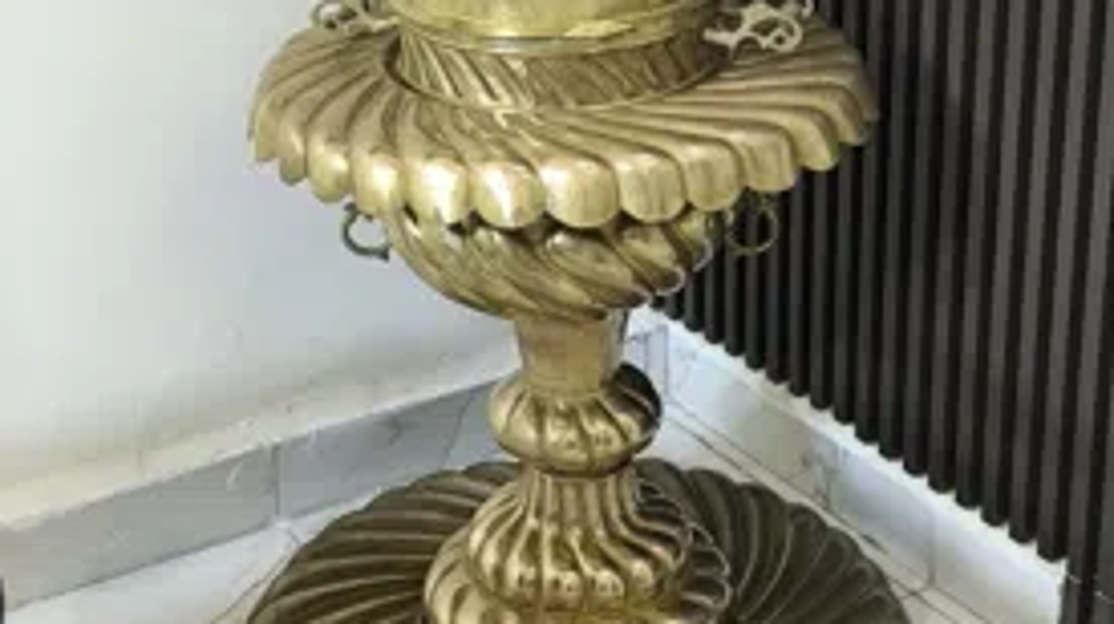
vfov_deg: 16.4
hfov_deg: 29.0
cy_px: 158
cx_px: 559
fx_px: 2154
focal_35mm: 73
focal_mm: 6.14
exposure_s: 1/33.3
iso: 1250
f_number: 1.65
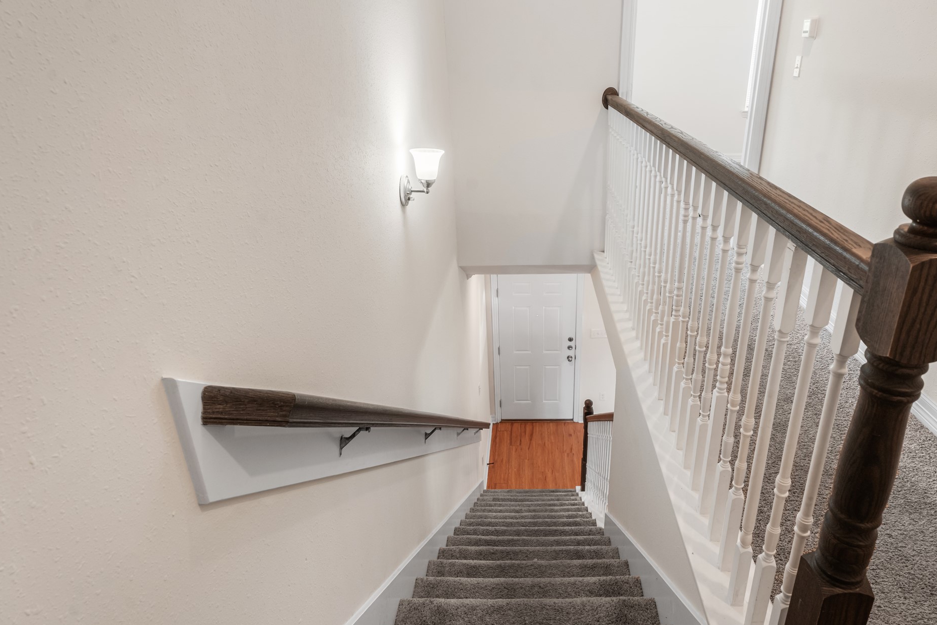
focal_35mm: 21
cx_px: 532
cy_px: 275
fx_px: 556
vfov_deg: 58.5
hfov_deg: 79.8
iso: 800
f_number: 8
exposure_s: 1/20
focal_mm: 18.3
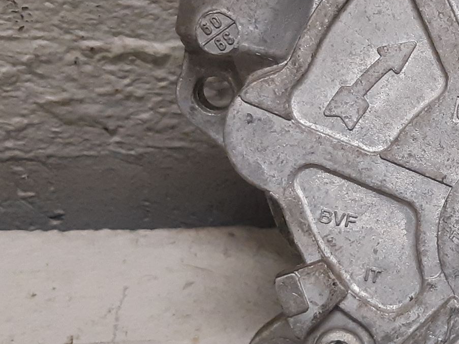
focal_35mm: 59
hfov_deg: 29.7
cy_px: 139
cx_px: 496
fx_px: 782
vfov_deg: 24.8
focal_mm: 3.93
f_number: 1.7
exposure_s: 1/50
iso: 200
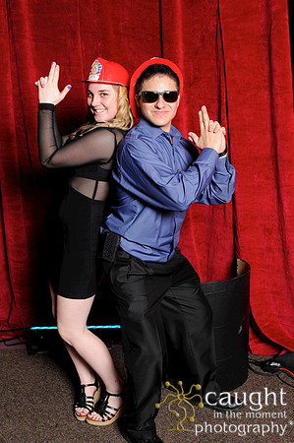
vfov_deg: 46.4
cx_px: 147
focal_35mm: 42
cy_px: 222
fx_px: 516
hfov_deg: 31.8
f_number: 8
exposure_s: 1/60
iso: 400
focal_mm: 28
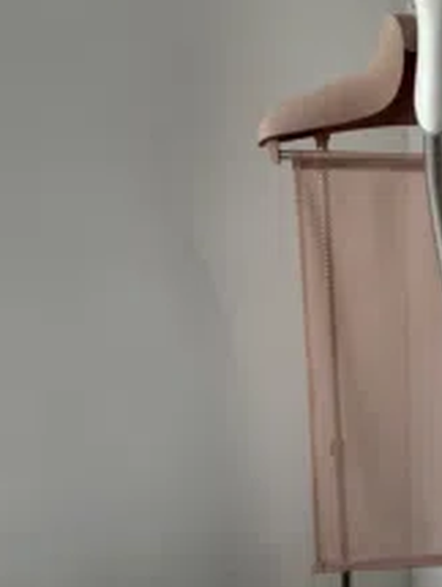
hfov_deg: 47.2
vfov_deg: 66.2
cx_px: 407
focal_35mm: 26
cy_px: 369
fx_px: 441
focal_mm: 2.22
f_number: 2.2
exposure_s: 1/60
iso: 400
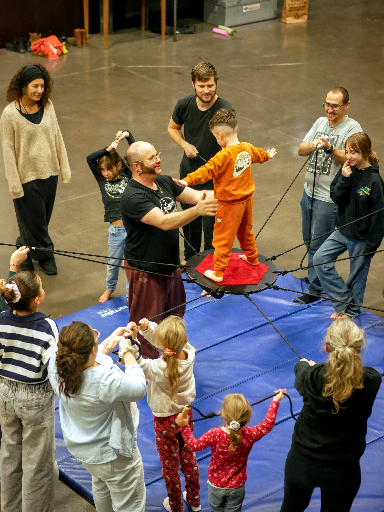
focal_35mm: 86
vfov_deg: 22.7
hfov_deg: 17.2
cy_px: 256
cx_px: 192
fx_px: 1271
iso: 800
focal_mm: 43
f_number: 1.7
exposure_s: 1/25
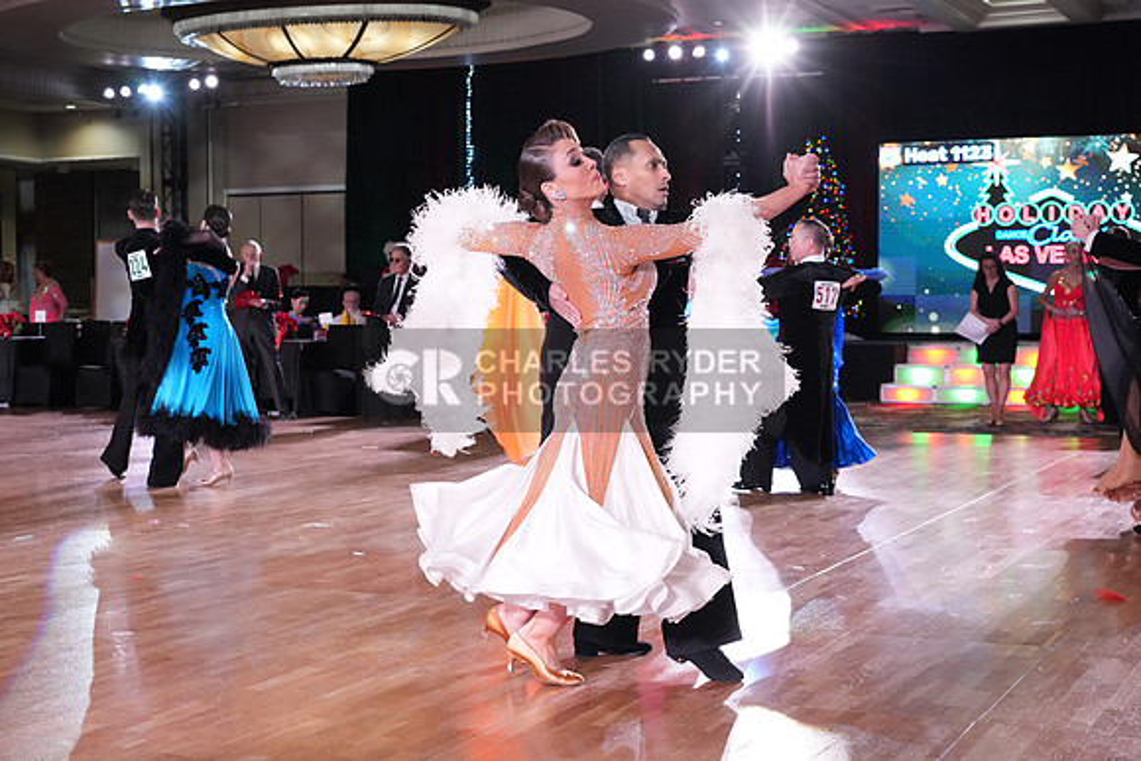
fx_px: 1712
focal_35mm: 54
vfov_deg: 25.1
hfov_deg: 36.9
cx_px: 570
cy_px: 380
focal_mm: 54
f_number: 5.6
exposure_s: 1/320
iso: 5000
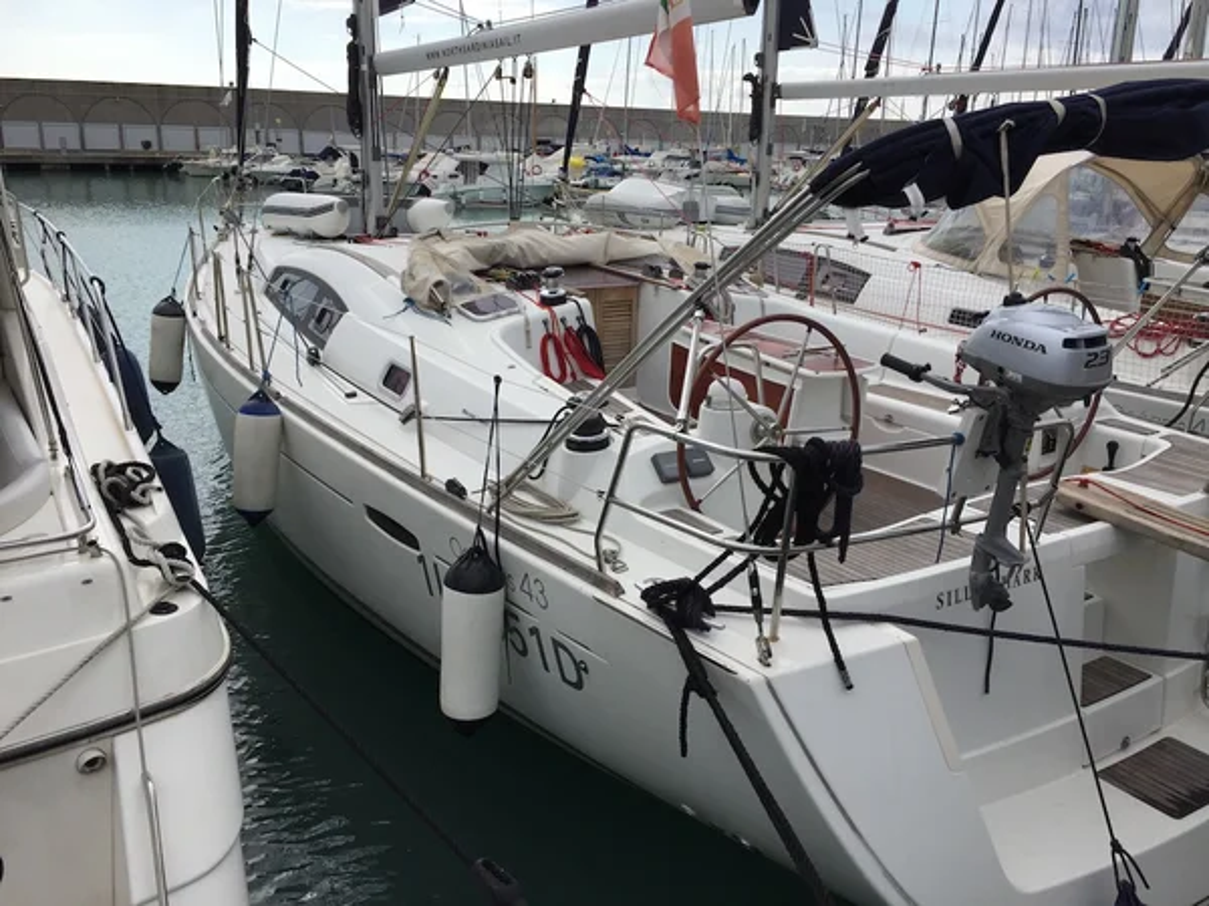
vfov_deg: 48.2
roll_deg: -1.5
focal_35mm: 29
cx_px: 604
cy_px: 453
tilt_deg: -17.0
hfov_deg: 61.7
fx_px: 1013
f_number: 2.2
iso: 32
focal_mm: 4.15
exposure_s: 1/2326
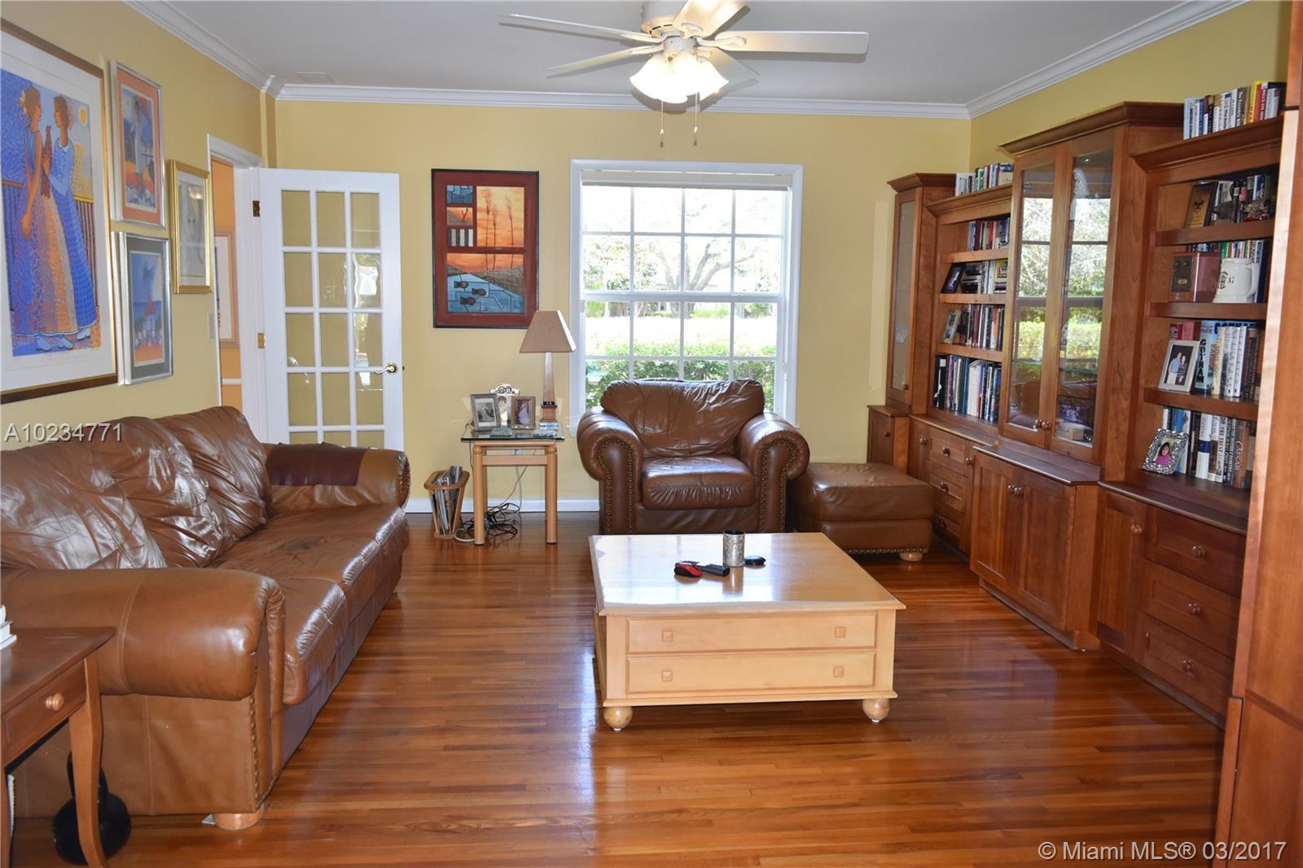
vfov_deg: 47.9
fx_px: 977
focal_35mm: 27
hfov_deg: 67.4
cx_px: 652
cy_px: 434
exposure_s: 1/100
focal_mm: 18
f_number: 5
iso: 800
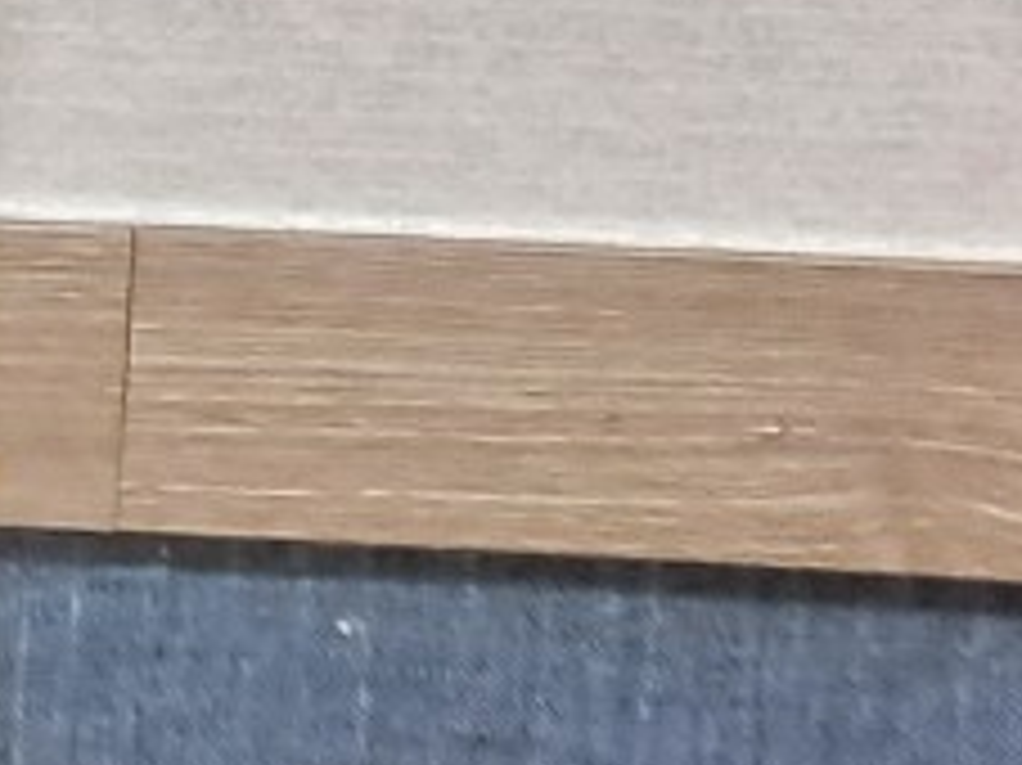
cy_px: -932
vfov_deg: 9.6
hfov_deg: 10.7
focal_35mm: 141
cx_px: -1814
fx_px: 4161
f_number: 2
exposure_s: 1/60.2
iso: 250
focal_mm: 4.6
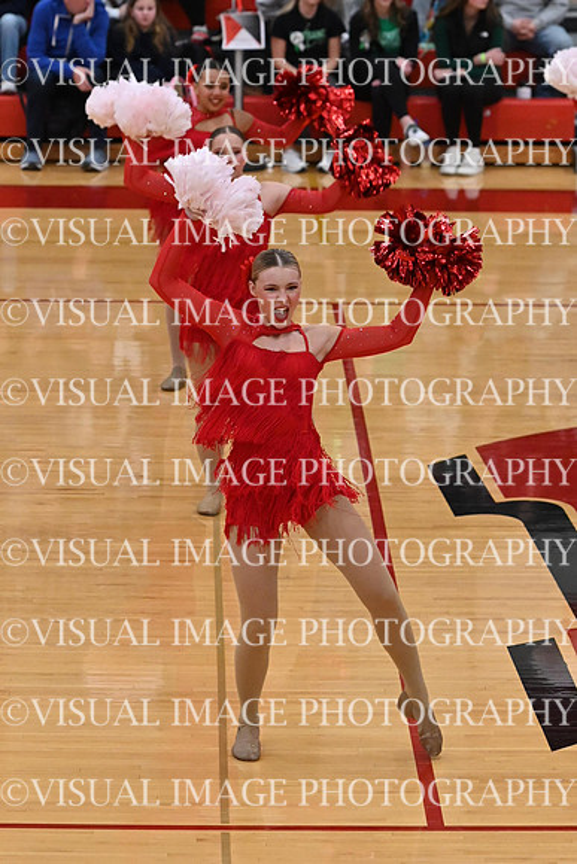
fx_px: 4325
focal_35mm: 180
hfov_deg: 7.6
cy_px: 432
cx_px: 288
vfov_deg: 11.4
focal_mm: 120
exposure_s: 1/400
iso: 6400
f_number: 4
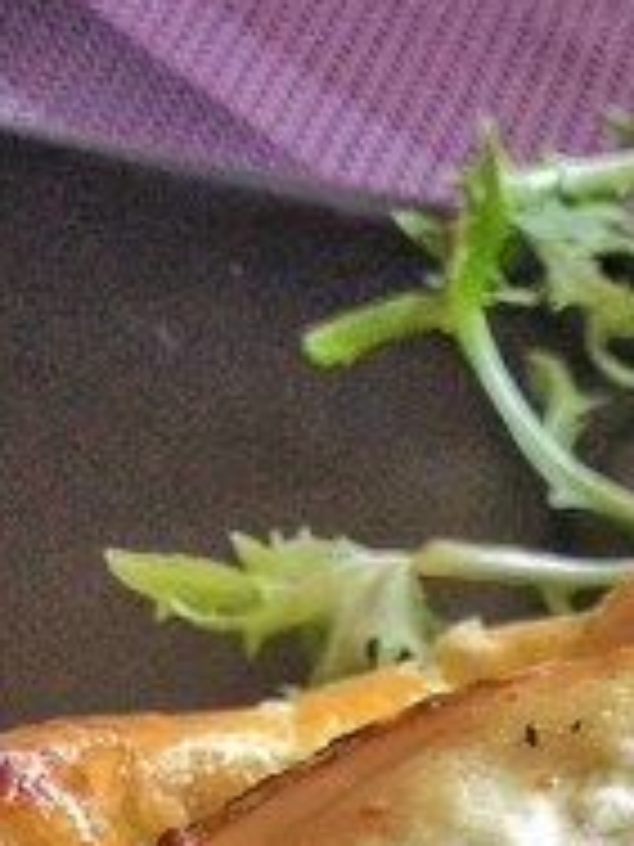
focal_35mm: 149
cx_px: 1201
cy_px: 1472
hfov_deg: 9.4
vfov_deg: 12.3
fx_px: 3639
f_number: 2.4
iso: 50
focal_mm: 4.28
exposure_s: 1/223
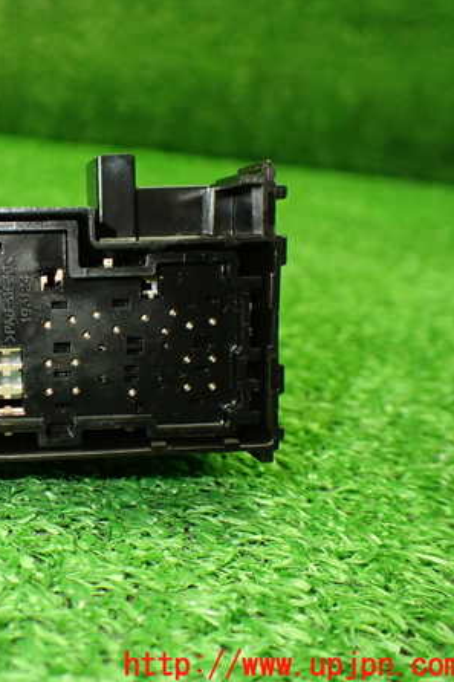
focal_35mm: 42
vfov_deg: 46.4
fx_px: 795
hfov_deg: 29.9
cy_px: 341
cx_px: 11
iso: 800
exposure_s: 1/125
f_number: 2.3
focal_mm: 5.4
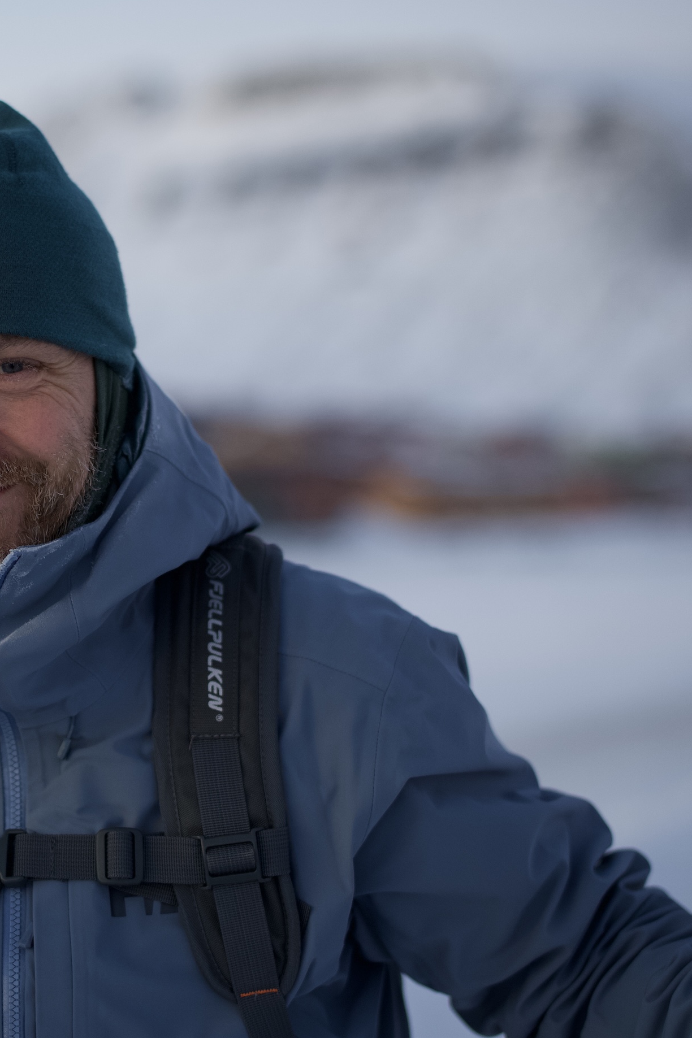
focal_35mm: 98
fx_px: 2827
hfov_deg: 13.8
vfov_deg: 20.8
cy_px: 487
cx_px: 83
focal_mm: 50
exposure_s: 1/640
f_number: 1.6
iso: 500
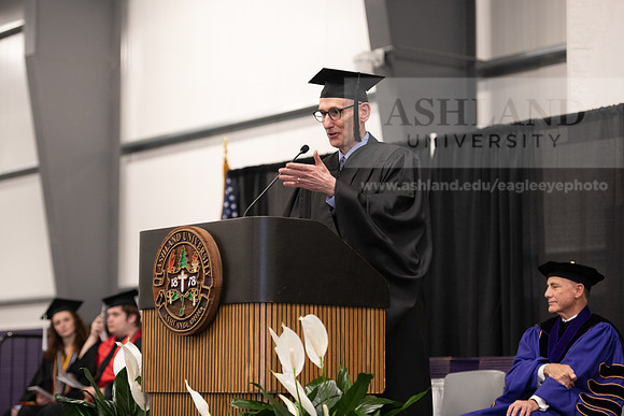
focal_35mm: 95
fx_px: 1647
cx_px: 312
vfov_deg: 14.4
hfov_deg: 21.5
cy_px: 208
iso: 2500
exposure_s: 1/200
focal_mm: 95
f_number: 3.2
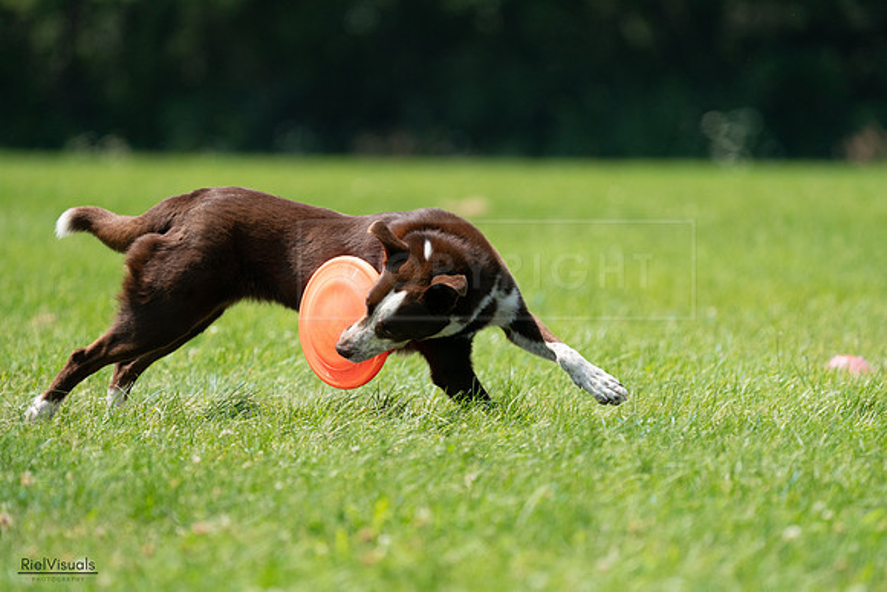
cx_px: 444
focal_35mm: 385
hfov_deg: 5.4
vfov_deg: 3.6
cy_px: 296
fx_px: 9488
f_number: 6.3
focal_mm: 385
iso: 1600
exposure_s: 1/4000
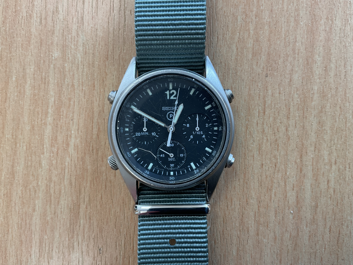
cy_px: 132
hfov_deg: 61.7
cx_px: 176
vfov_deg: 48.2
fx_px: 296
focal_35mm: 29
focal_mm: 3
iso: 25
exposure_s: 1/120
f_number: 1.8
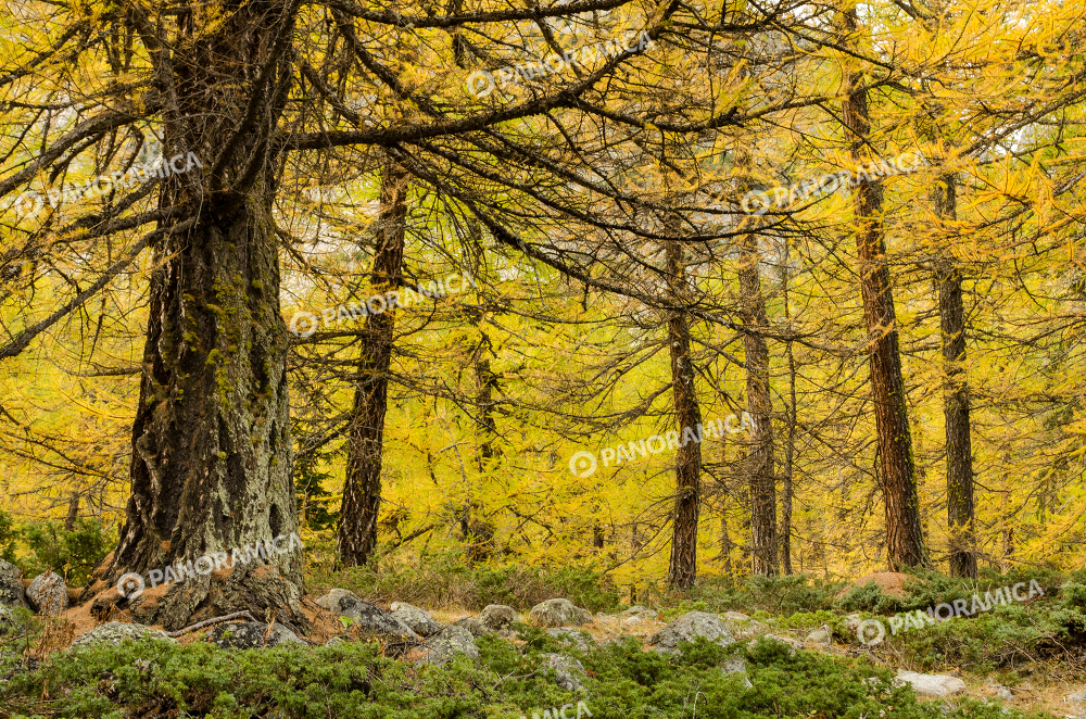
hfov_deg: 37.9
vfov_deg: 25.6
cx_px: 543
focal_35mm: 52
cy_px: 360
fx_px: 1580
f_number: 14
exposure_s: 1/30
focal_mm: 35
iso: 640
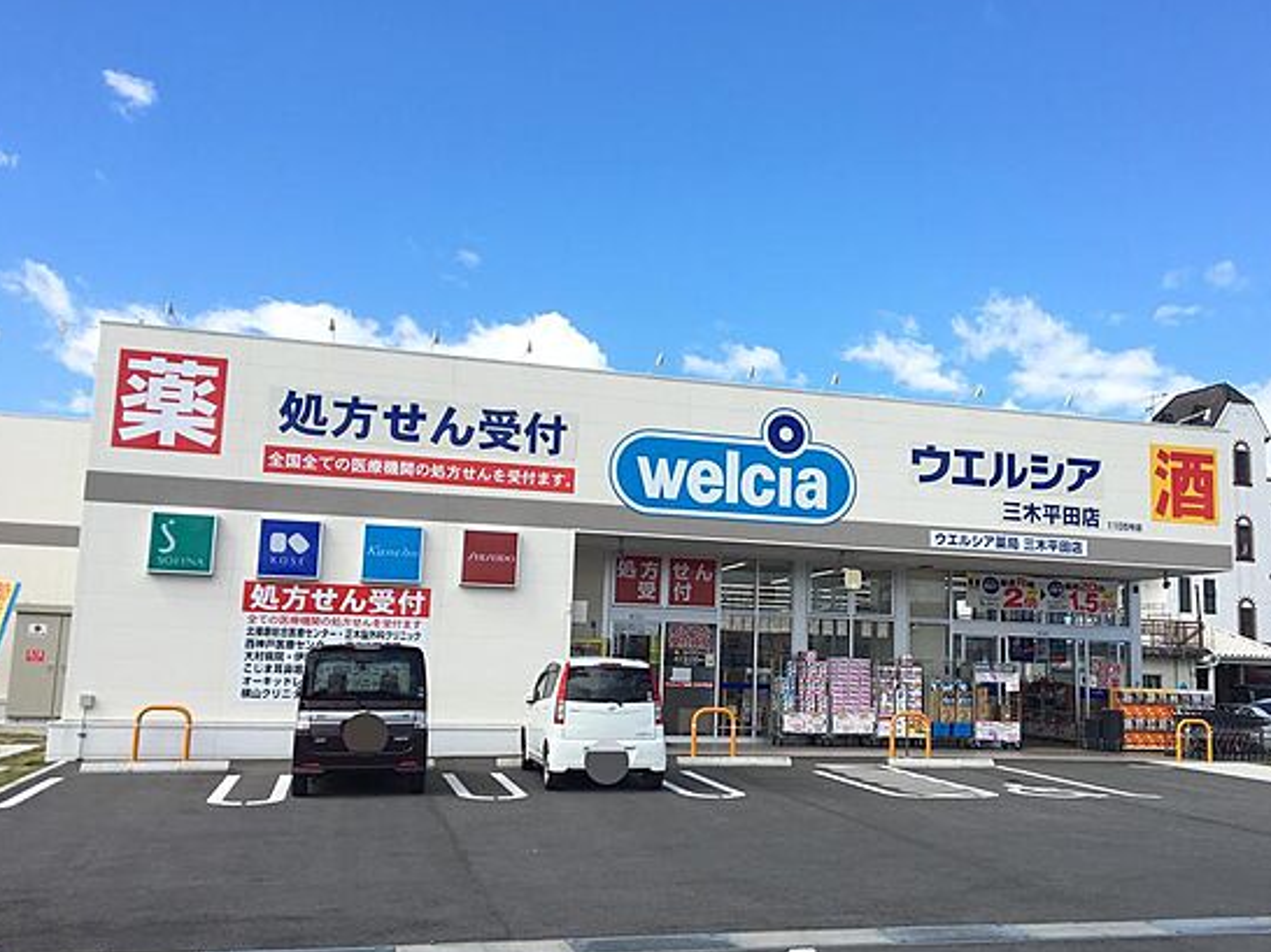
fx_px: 1248
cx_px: 729
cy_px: 496
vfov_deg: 41.8
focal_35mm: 34
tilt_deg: +7.2
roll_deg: -1.3
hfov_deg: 53.8
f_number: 2.2
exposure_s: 1/1241
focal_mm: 4.15
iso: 25
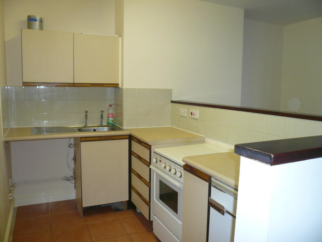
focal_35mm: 28
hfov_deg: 63.4
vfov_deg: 49.7
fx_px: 260
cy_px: 121
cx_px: 161
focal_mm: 4.6
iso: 100
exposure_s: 1/30
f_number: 2.8
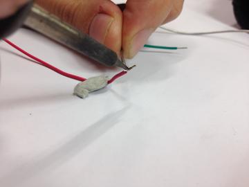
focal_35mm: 35
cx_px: 124
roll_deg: -8.0
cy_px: 94
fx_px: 252
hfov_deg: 52.6
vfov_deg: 40.7
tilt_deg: -34.5
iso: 50
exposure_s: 1/33
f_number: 2.4
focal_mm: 4.28
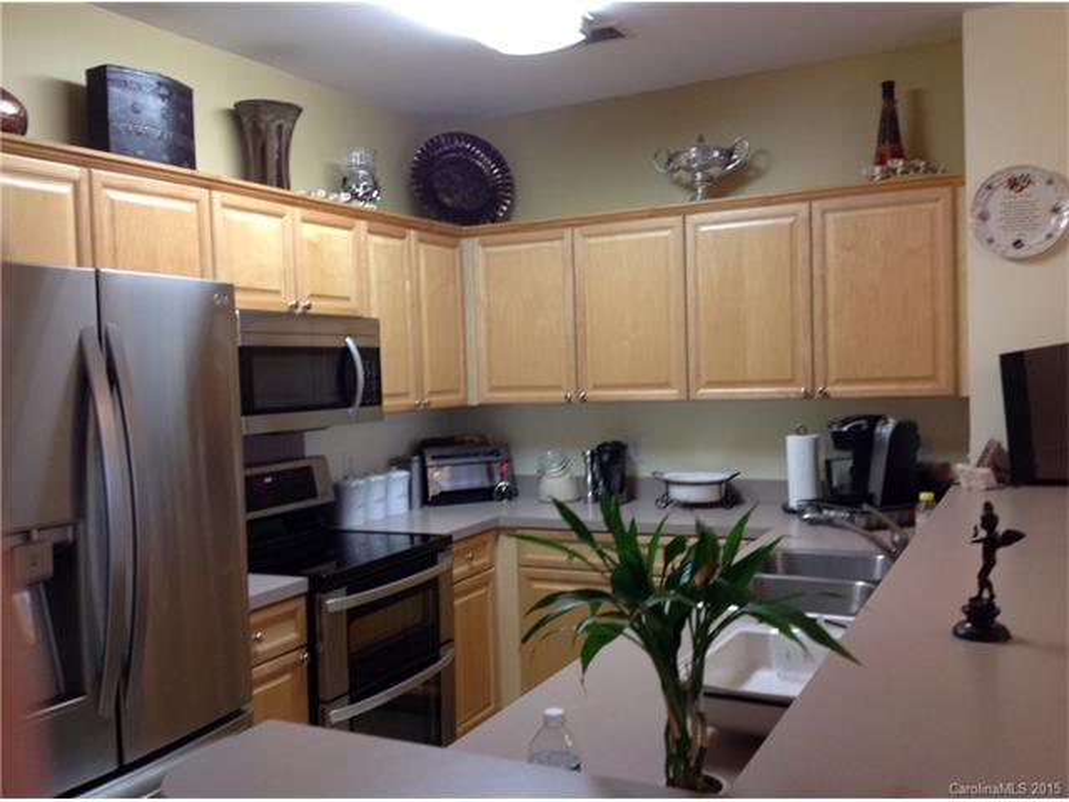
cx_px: 534
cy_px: 401
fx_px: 1081
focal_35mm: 35
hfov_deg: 52.6
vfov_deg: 40.7
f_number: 2.4
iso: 64
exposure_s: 1/15
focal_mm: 4.28
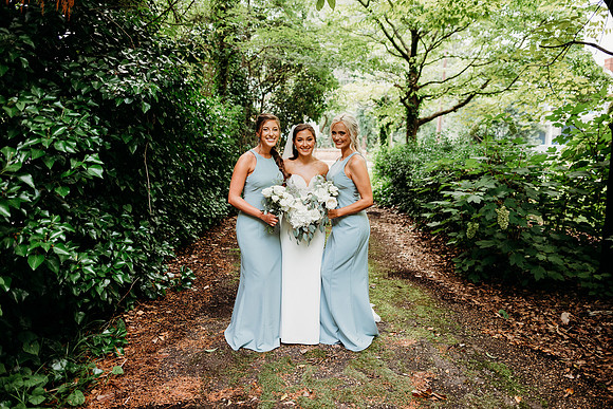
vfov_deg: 53.2
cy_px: 204
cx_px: 306
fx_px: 409
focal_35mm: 24
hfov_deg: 73.7
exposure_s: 1/160
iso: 160
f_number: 2.5
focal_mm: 24
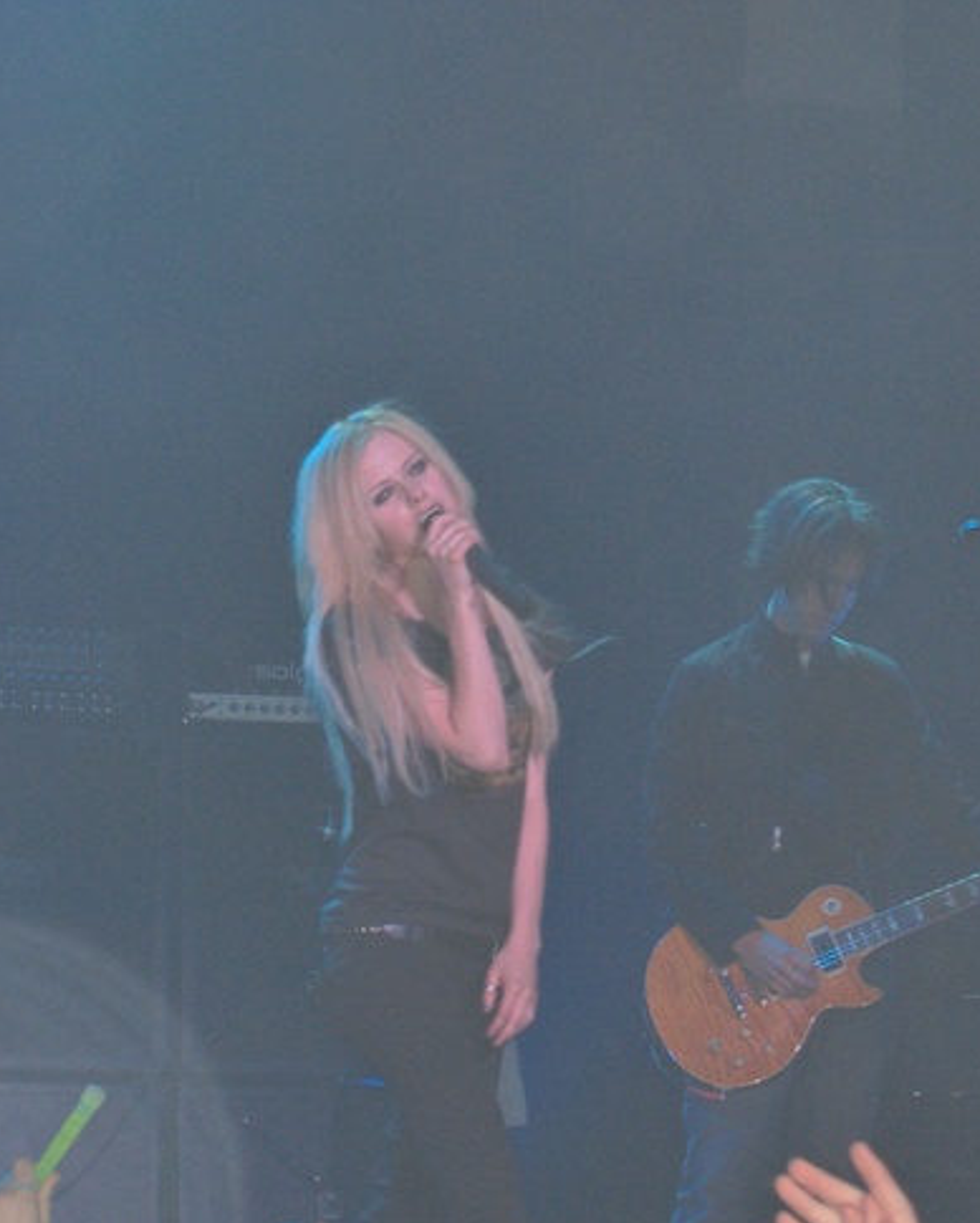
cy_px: 614
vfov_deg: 12.6
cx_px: 556
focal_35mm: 153
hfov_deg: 10.1
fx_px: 5540
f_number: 4.9
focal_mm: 24
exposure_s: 1/125
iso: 143
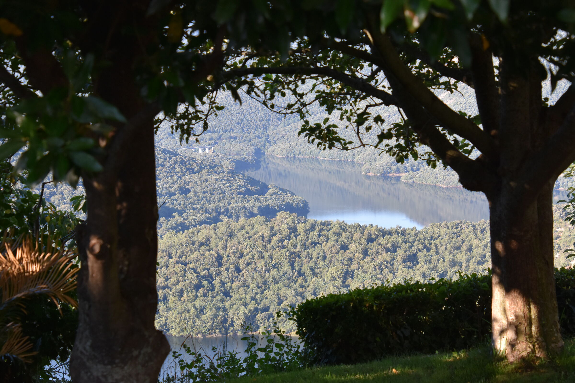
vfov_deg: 14.0
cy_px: 192
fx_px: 1557
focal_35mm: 98
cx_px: 288
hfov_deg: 20.9
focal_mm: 65
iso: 720
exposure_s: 1/500
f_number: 8
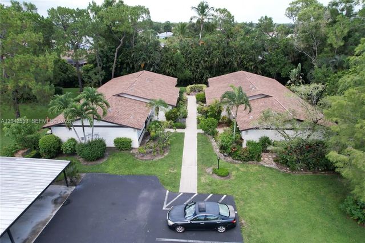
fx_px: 223
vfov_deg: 57.2
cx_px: 182
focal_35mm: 22
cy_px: 122
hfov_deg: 78.6
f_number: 2.8
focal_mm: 8.38
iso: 200
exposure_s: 1/640
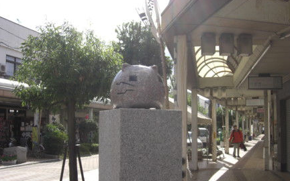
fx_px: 324
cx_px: 146
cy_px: 109
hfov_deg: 48.2
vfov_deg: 31.2
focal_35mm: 41
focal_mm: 7.9
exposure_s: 1/500
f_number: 4
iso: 80
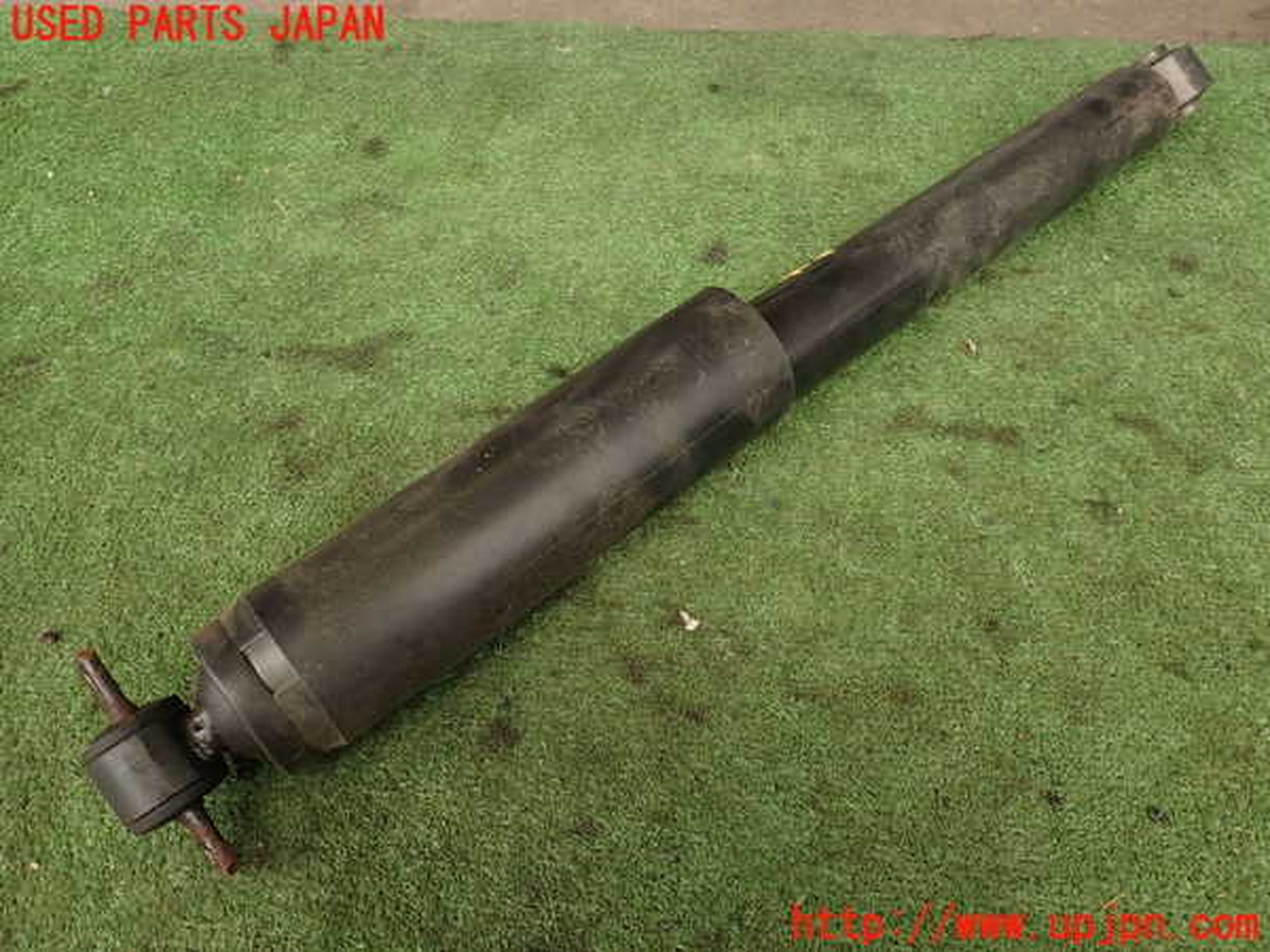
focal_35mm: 25
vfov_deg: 54.9
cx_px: 635
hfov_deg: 69.4
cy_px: 476
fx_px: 917
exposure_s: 1/125
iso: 100
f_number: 2.8
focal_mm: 4.5
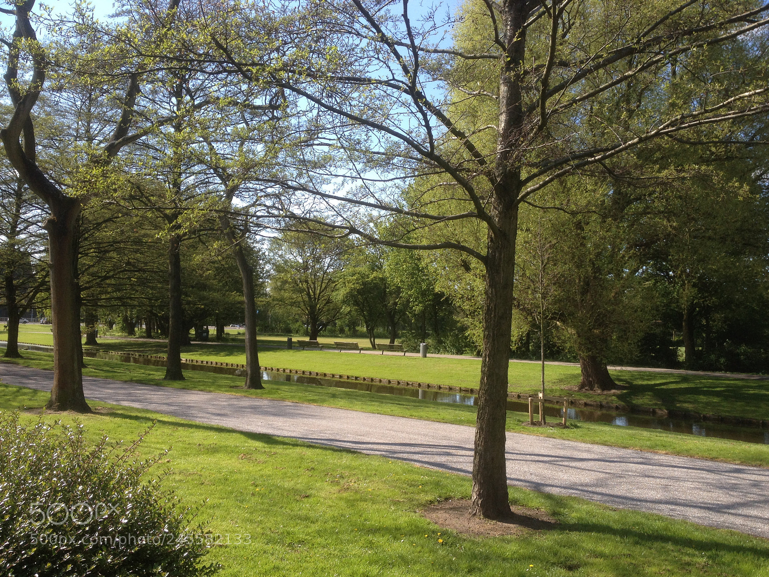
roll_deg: -1.2
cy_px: 288
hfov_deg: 52.6
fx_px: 778
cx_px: 384
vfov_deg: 40.7
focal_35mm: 35
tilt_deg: +3.0
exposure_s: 1/789
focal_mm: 4.28
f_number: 2.4
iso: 50
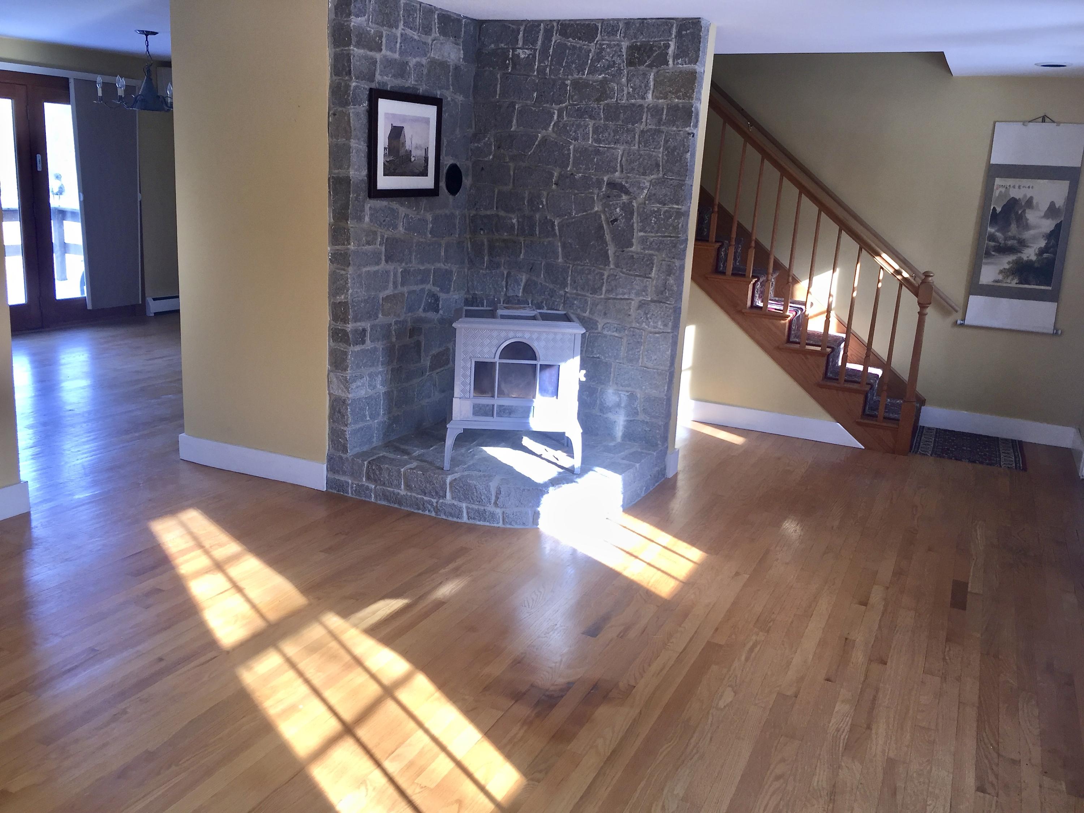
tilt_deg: -13.8
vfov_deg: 48.2
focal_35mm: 29
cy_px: 406
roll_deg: -4.2
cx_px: 542
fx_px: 908
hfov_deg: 61.7
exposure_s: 1/60
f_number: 2.2
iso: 40
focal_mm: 4.15
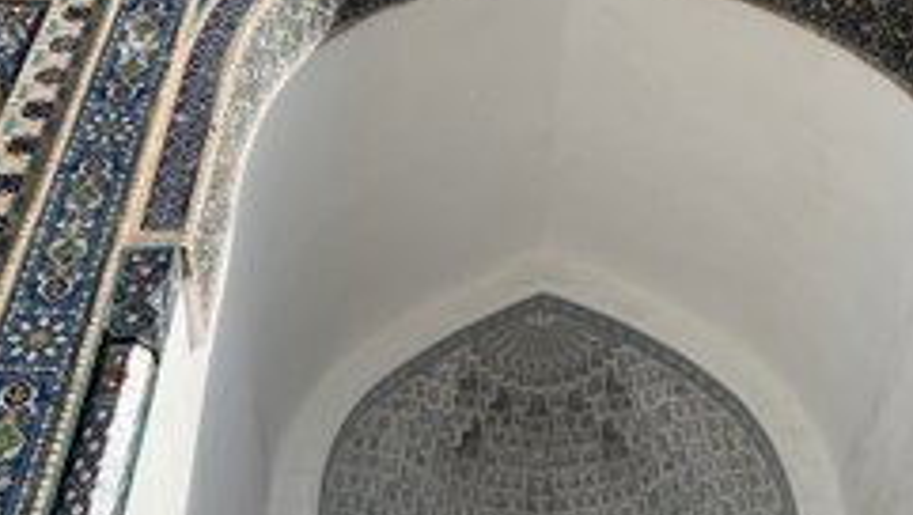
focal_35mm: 47
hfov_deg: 43.5
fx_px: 1139
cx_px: 530
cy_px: 265
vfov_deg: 25.5
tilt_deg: +44.1
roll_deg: +4.3
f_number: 1.5
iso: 50
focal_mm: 5.7
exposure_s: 1/3571
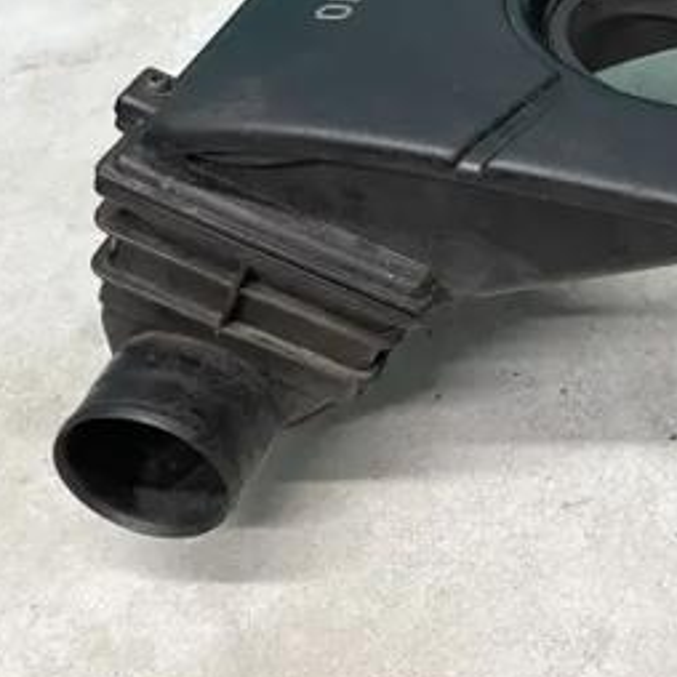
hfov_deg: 26.5
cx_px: 794
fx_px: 1283
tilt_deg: -40.6
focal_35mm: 58
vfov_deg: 28.5
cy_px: 75
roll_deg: +2.4
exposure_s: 1/50
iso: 80
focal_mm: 4.2
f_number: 1.6
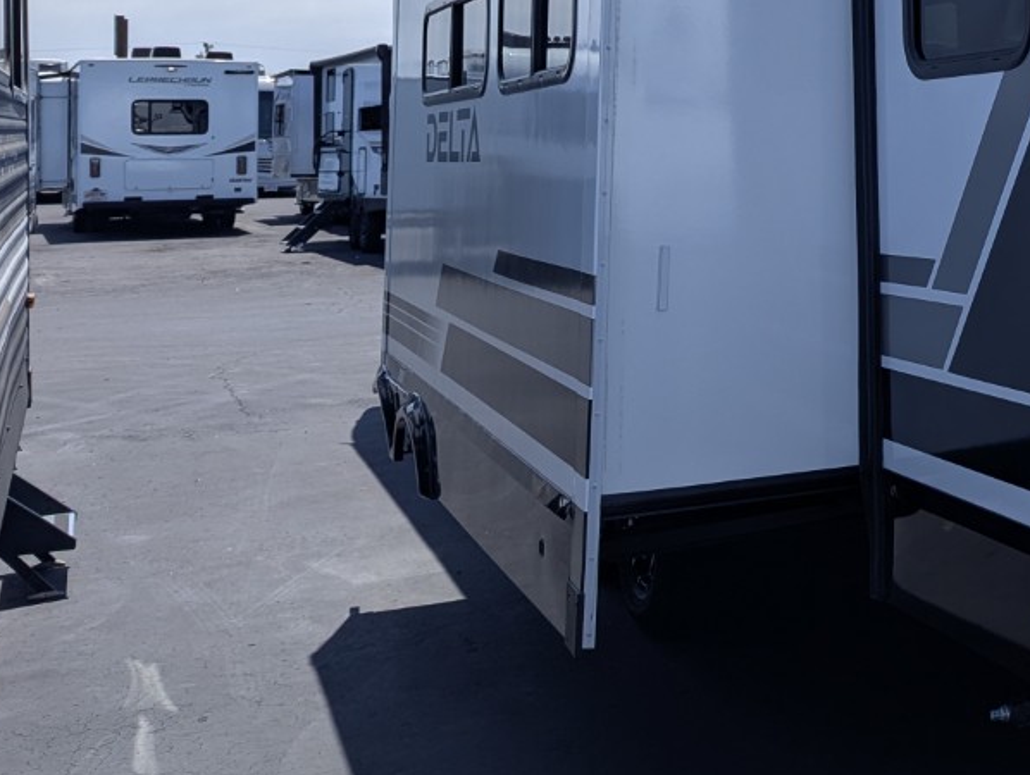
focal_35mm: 56
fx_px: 1668
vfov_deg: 25.4
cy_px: 88
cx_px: 1176
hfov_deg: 30.2
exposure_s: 1/2762
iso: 45
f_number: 1.85
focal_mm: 6.81
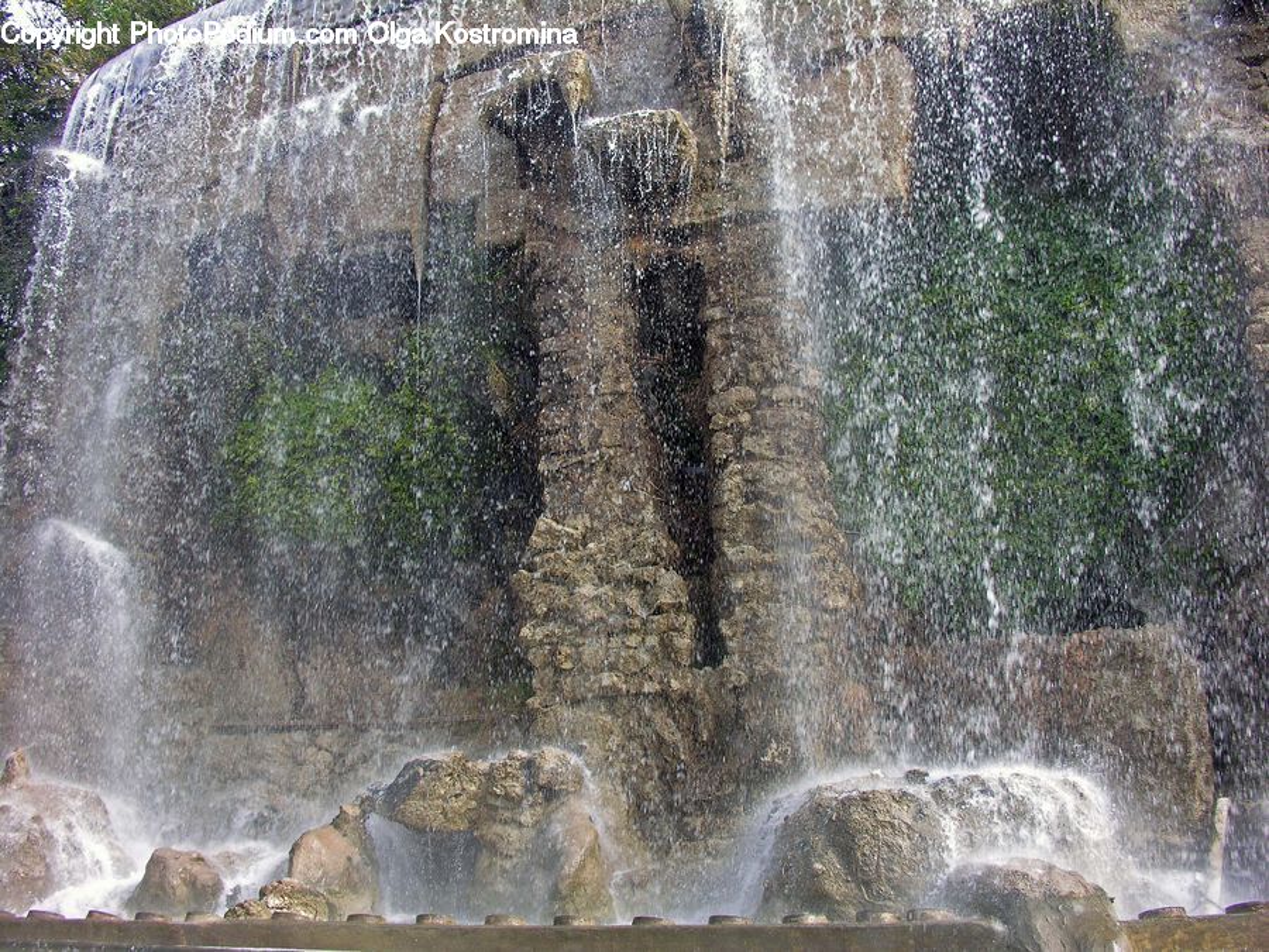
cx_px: 634
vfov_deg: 40.7
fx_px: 1283
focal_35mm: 35
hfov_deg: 52.6
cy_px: 476
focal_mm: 8.9
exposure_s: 1/224
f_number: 2.8
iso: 50
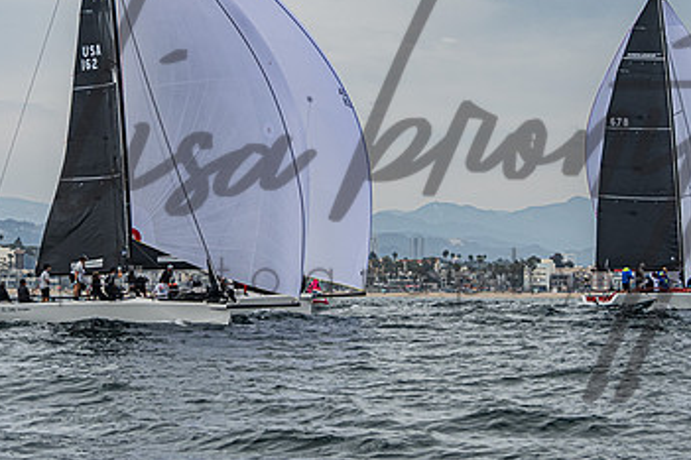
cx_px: 352
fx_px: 2495
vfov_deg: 10.5
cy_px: 146
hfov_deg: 15.8
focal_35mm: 130
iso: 400
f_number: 6
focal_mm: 62
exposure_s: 1/3200
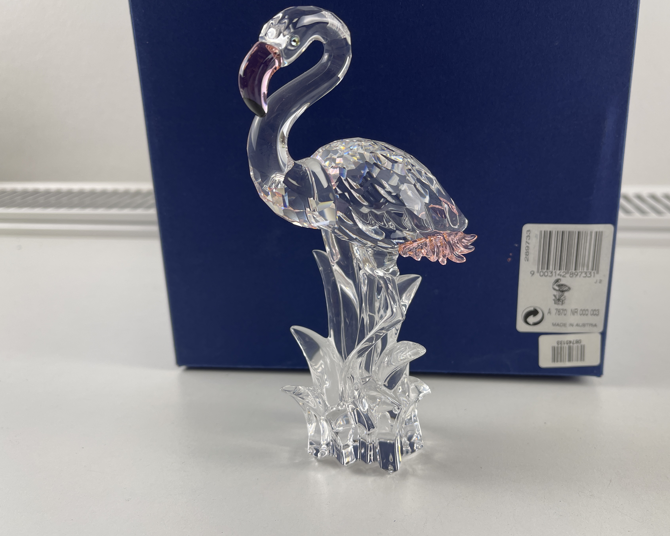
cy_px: 249
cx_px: 361
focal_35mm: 29
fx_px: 575
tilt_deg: -19.5
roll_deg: +0.6
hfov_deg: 60.4
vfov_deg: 49.9
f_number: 1.6
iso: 32
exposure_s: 1/109
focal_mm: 5.1
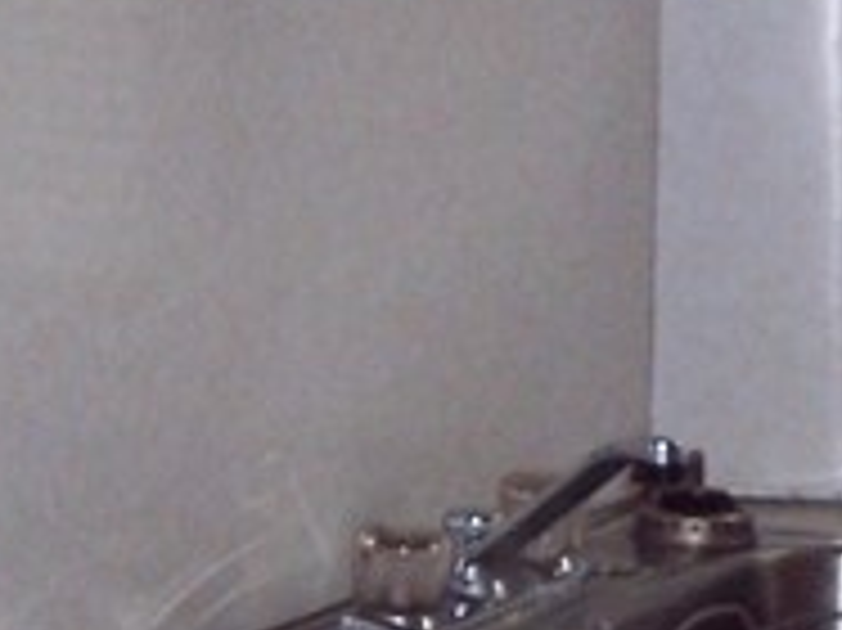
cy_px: 292
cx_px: 734
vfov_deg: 6.9
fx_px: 5202
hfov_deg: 9.2
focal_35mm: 214
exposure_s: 1/60
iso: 200
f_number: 2.8
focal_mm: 8
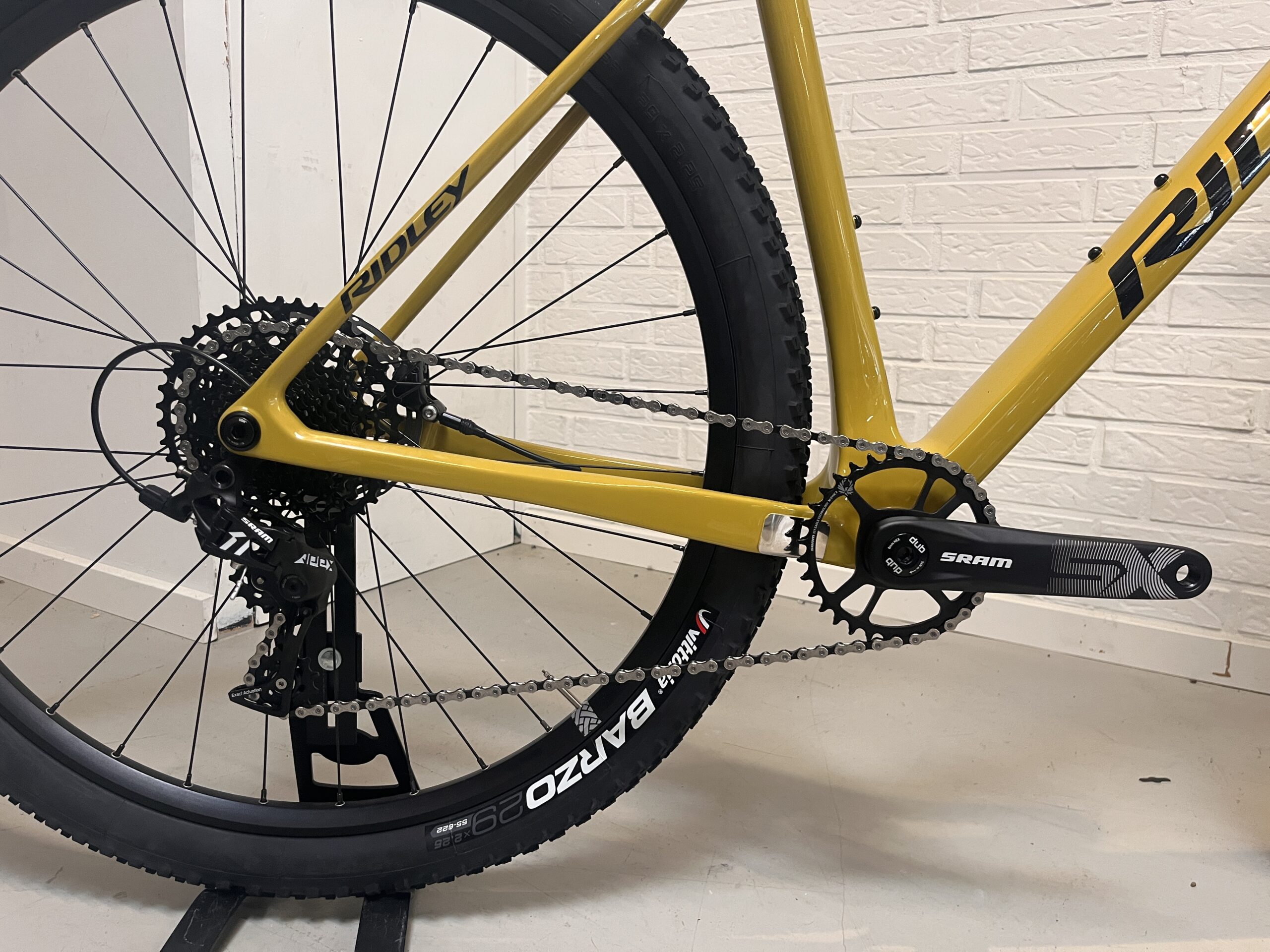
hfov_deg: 67.3
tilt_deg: -11.4
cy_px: 476
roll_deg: -2.2
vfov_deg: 53.1
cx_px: 635
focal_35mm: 26
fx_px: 954
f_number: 1.6
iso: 160
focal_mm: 5.1
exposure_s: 1/50
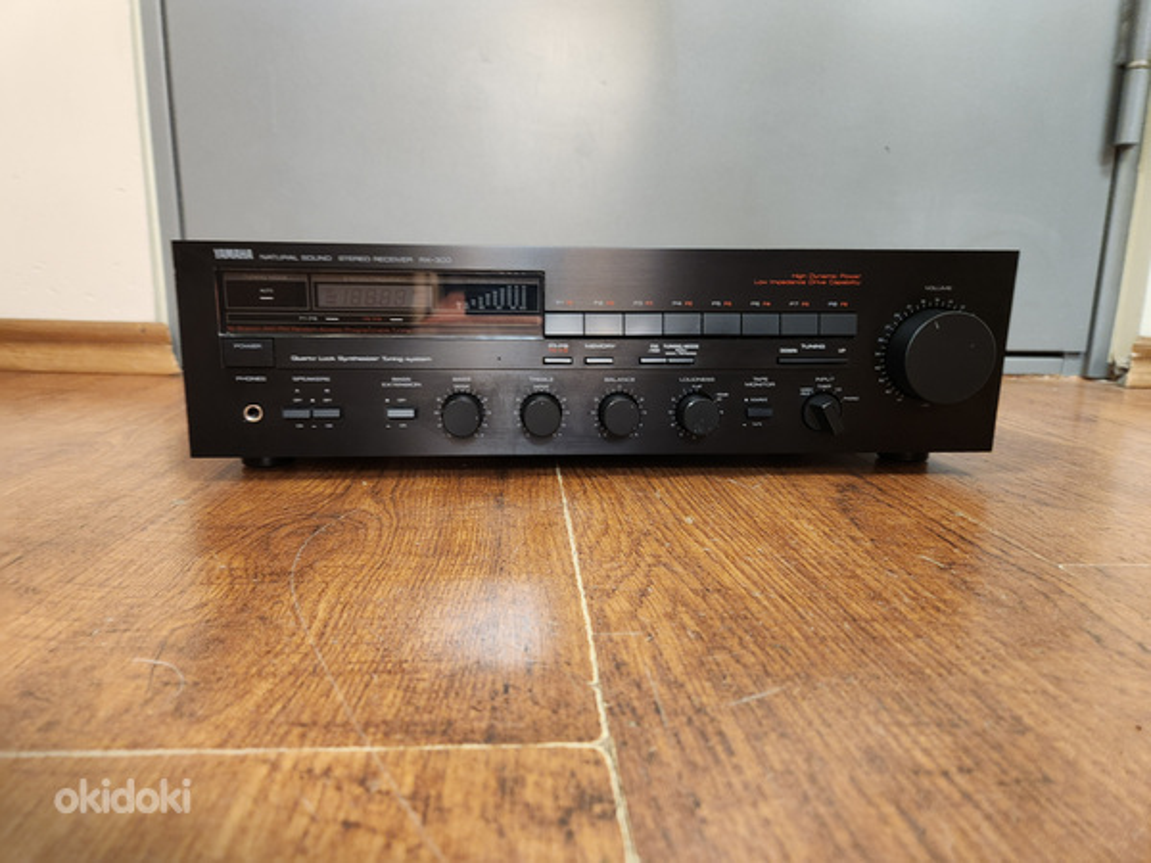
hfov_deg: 73.9
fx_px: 765
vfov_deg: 58.9
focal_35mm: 23
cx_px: 576
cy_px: 432
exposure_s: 1/50
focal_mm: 5.4
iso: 500
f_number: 1.8
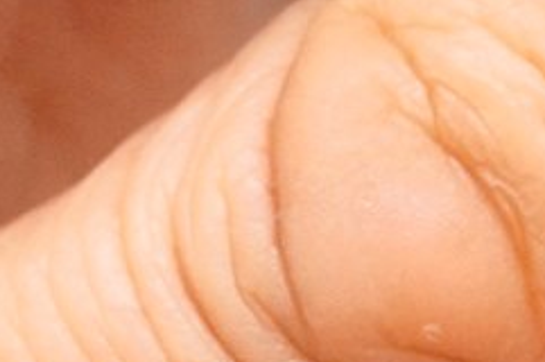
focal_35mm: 389
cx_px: 1393
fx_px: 5881
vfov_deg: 3.5
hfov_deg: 5.1
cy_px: -2
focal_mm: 32.5
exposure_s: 1/100
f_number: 10
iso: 1000
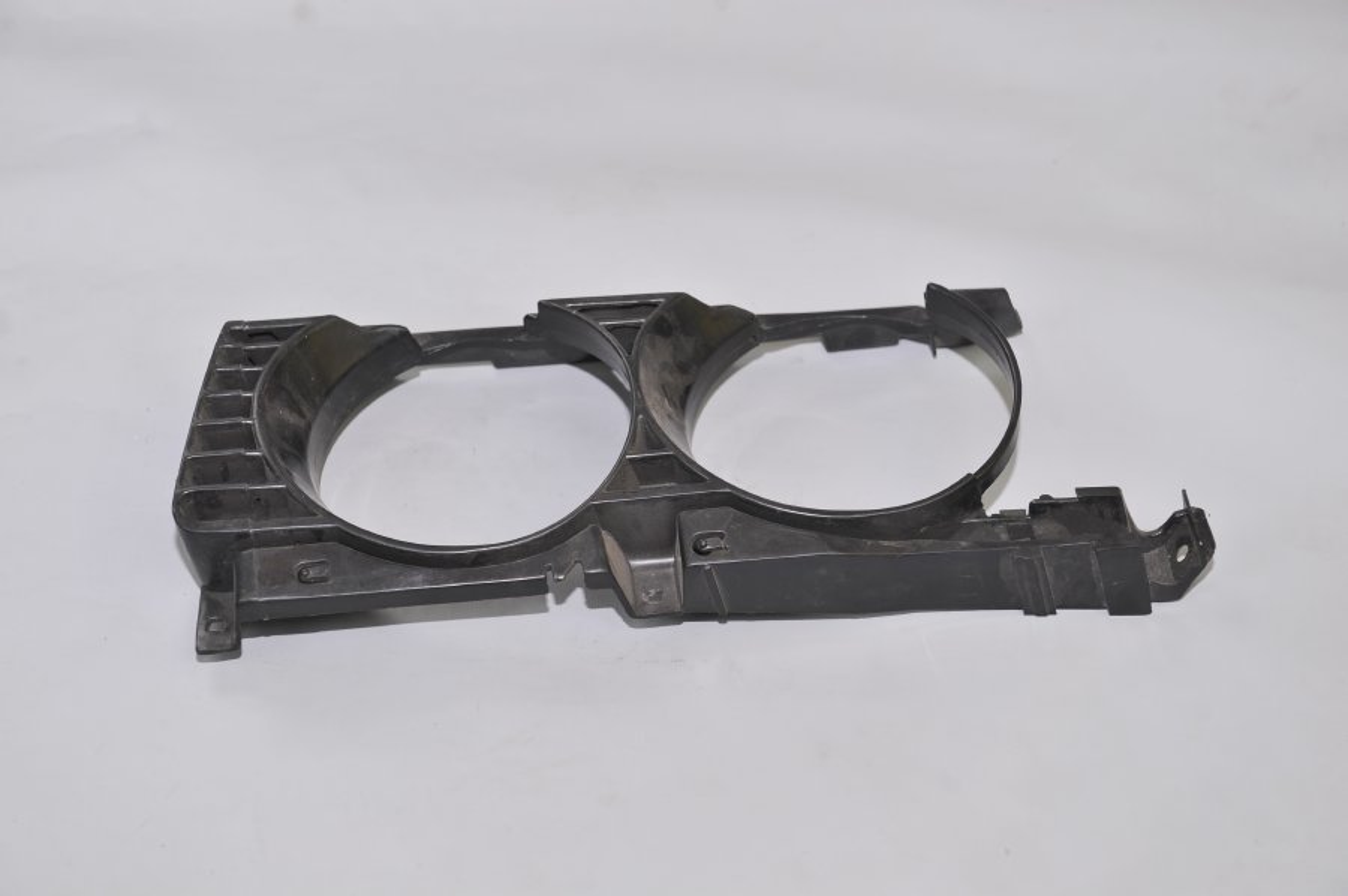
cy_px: 448
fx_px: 2618
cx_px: 674
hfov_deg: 28.9
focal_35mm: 70
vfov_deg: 19.4
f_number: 5.6
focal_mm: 70
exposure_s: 1/160
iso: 200
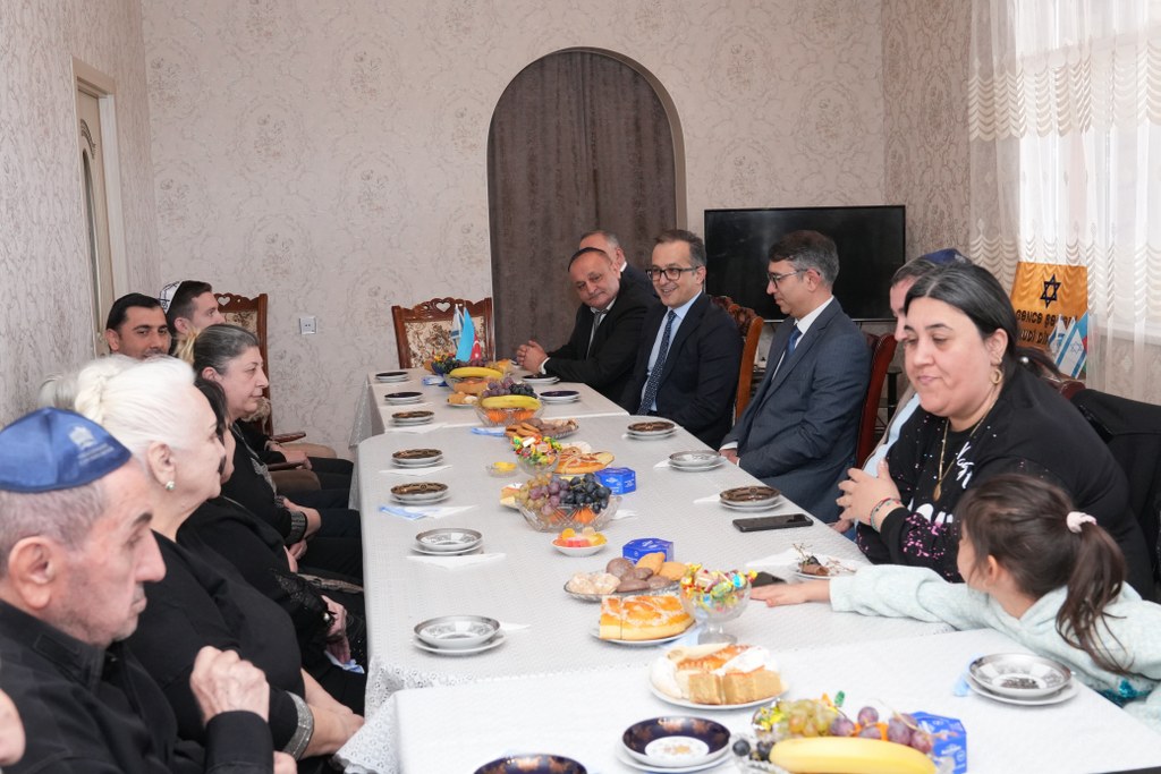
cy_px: 387
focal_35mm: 39
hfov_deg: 49.5
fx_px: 1258
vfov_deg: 34.2
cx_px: 580
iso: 1250
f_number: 5
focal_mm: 26
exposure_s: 1/200
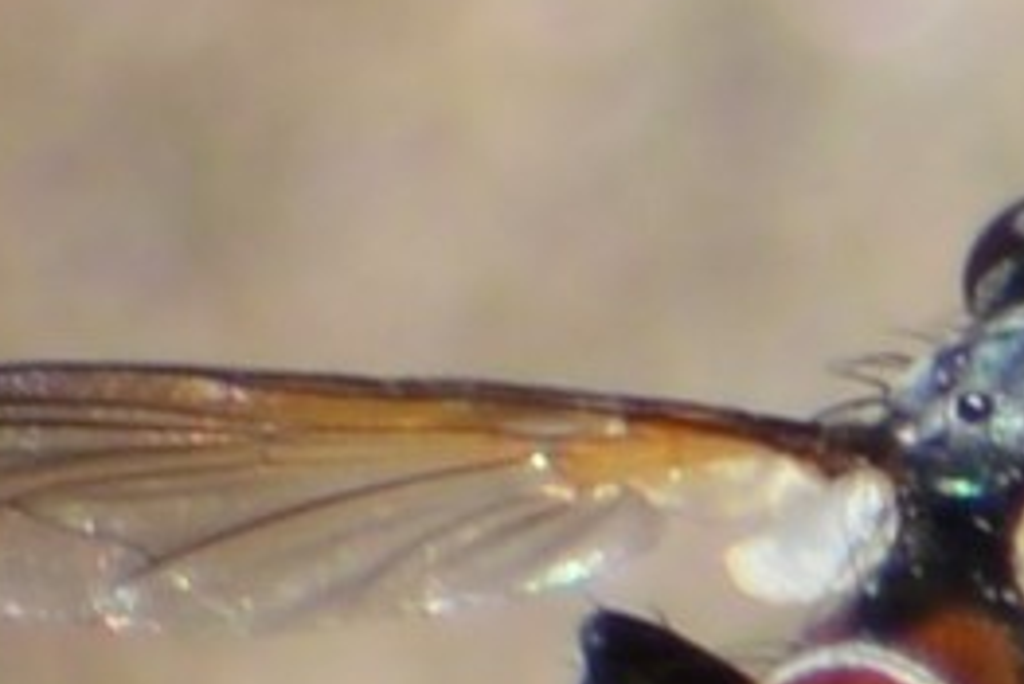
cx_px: 879
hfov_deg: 1.3
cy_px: 735
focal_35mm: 1646
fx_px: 46843
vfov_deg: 0.8
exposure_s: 1/250
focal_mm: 300
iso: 100
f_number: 8
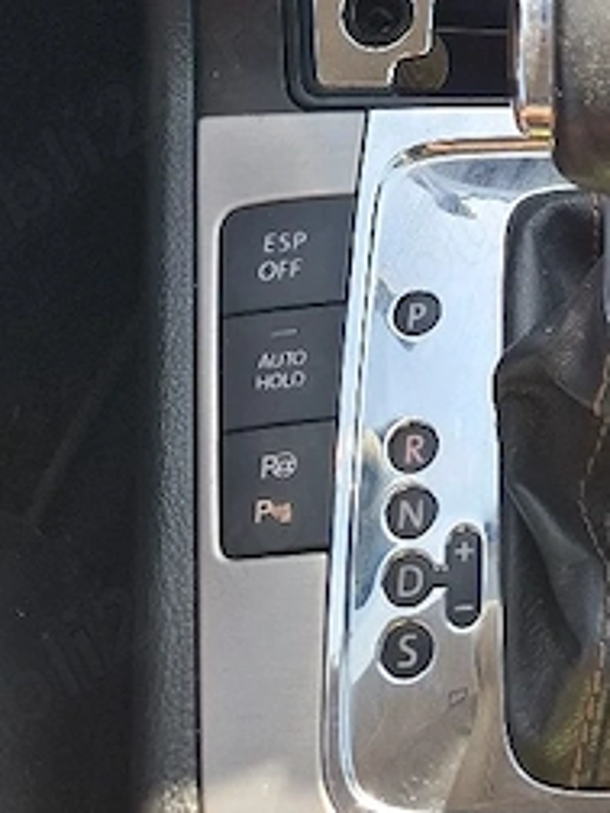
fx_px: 1715
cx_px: 726
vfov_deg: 23.2
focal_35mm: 73
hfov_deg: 19.1
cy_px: -284
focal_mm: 5.54
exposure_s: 1/154
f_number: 1.8
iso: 50
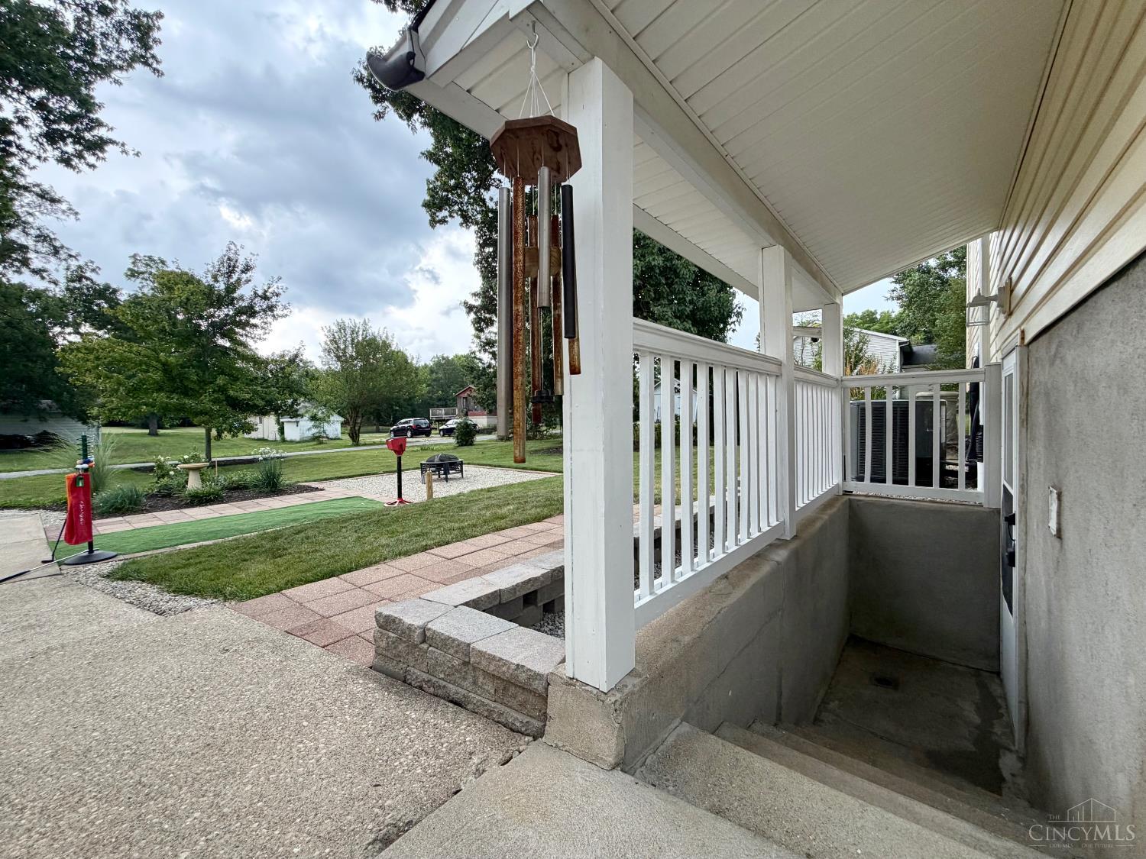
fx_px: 463
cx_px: 573
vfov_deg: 85.7
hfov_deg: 102.1
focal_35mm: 14
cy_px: 430
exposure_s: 1/121
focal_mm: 2.22
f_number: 2.2
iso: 160
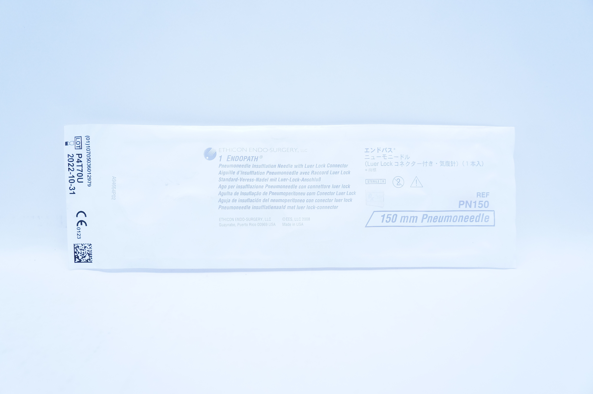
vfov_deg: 38.3
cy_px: 197
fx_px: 568
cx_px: 296
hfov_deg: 55.2
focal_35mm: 34
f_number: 4.5
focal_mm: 23
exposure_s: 1/250
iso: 800
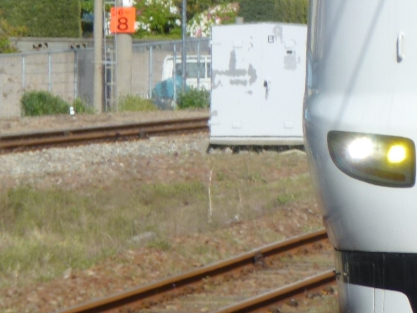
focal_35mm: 987
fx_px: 11890
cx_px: 530
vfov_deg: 1.5
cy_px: 25
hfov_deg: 2.0
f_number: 5.9
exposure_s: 1/500
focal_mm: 67
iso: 100
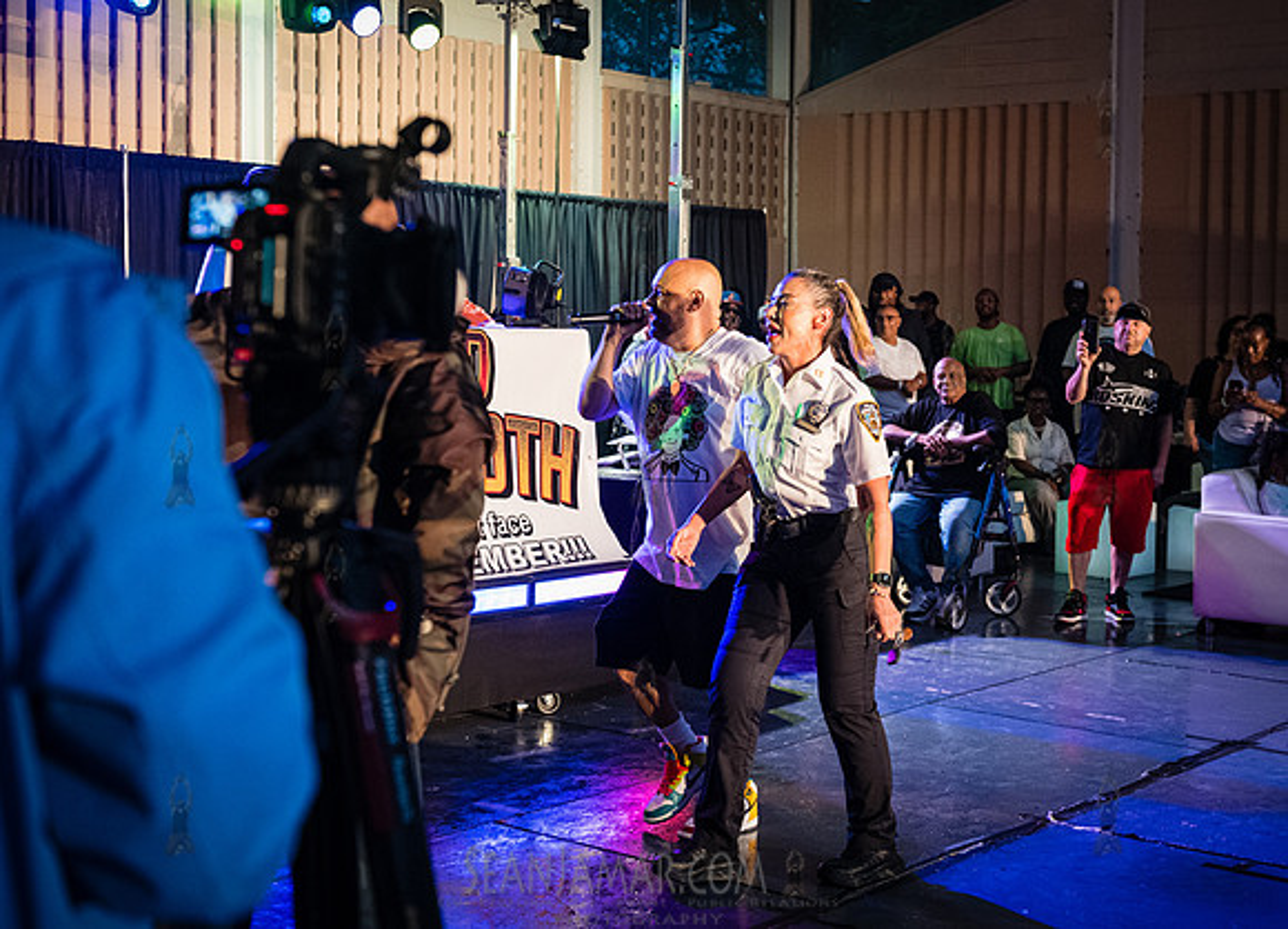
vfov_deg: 27.9
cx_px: 763
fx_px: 1865
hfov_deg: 38.0
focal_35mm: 51
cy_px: 420
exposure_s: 1/400
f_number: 3.5
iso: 8000
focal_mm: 44
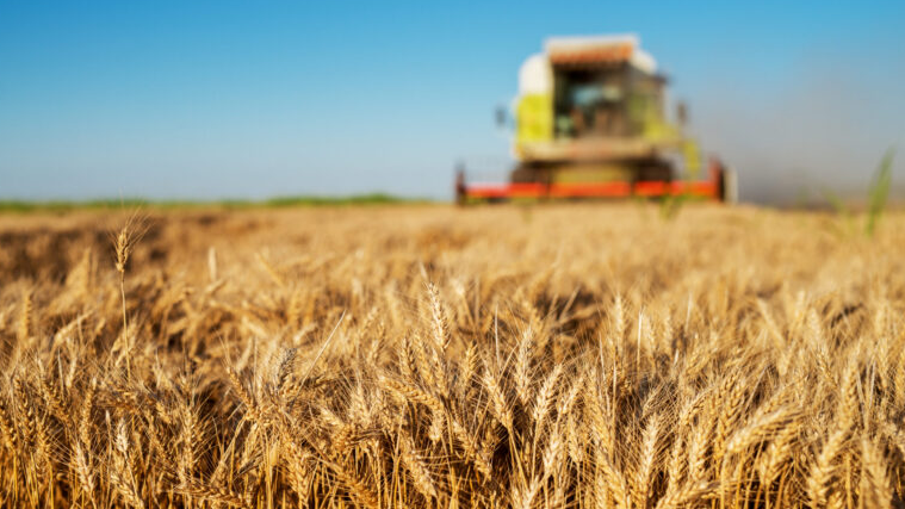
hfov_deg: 39.2
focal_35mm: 53
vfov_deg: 22.6
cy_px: 291
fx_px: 1272
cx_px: 450
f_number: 3.5
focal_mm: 50
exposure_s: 1/2000
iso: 200
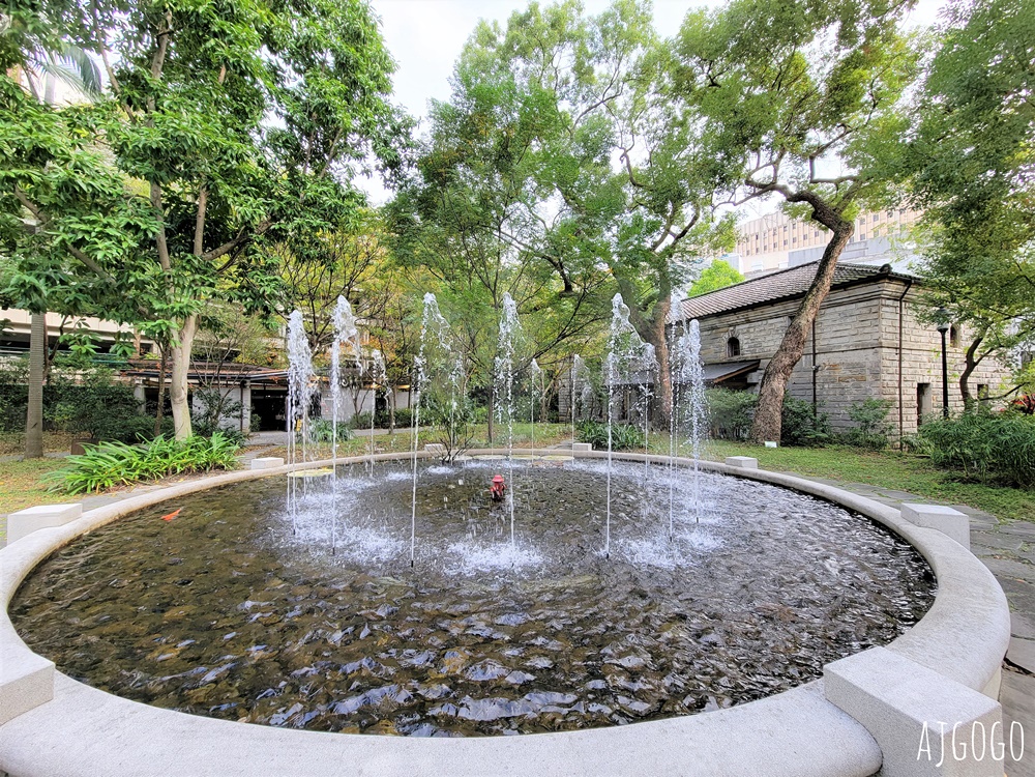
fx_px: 389
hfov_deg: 106.2
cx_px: 518
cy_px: 388
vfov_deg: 89.9
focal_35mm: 13
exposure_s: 1/142
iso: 50
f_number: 2.2
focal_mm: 2.2
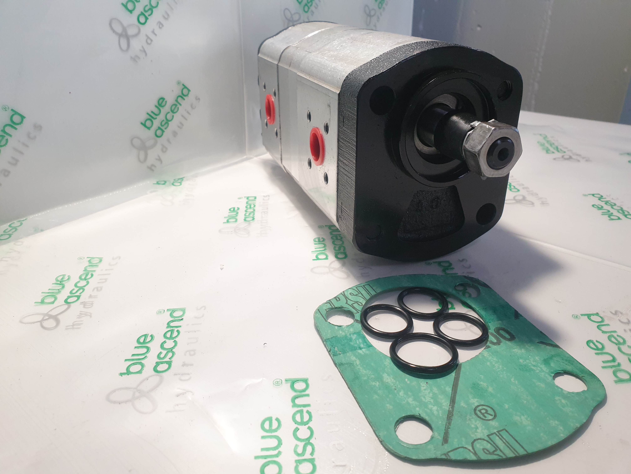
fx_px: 474
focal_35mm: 26
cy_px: 237
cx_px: 316
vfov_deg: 53.1
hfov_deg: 67.3
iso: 80
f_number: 2.4
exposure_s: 1/50
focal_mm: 4.3
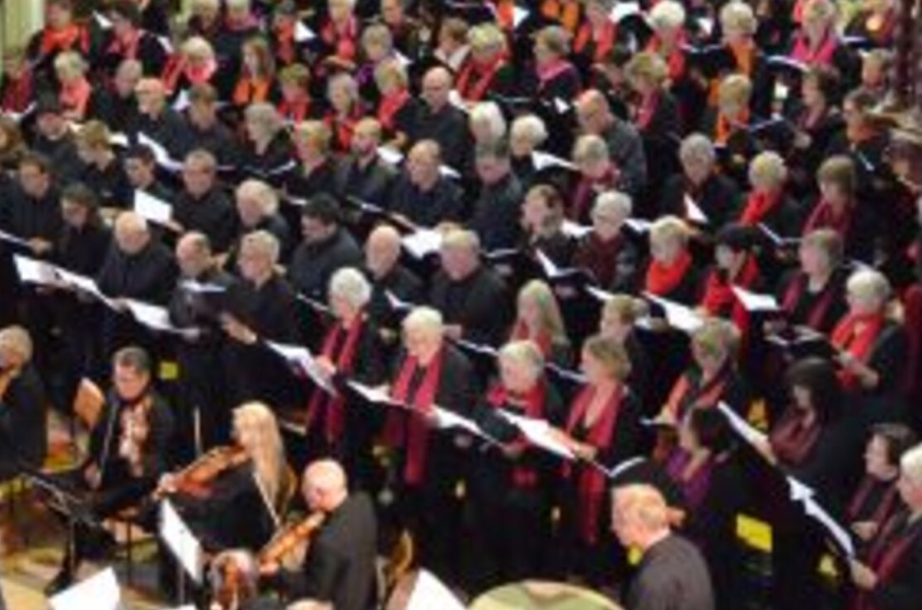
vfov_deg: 18.3
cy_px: 316
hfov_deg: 27.1
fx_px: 1891
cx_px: 264
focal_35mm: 74
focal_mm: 24
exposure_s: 1/50
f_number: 5.6
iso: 3200
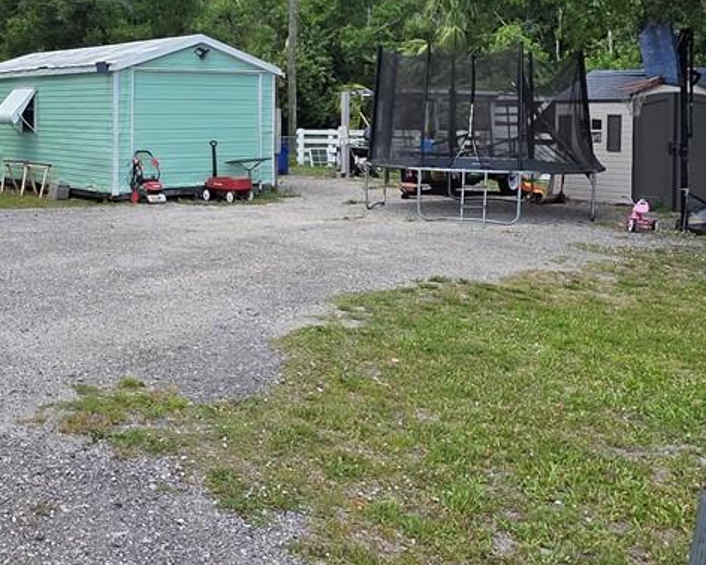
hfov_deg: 42.2
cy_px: 135
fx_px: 899
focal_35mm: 43
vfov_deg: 34.1
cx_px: 229
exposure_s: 1/1173
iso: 40
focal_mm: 2.2
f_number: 1.9
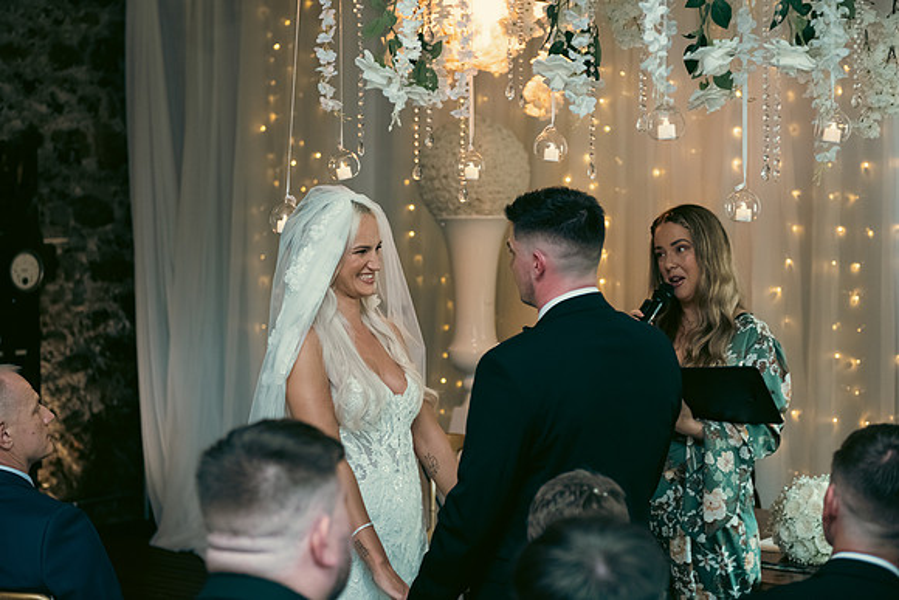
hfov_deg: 28.8
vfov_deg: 19.5
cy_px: 300
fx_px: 1748
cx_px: 450
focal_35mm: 70
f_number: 3.5
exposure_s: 1/160
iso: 1250
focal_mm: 70
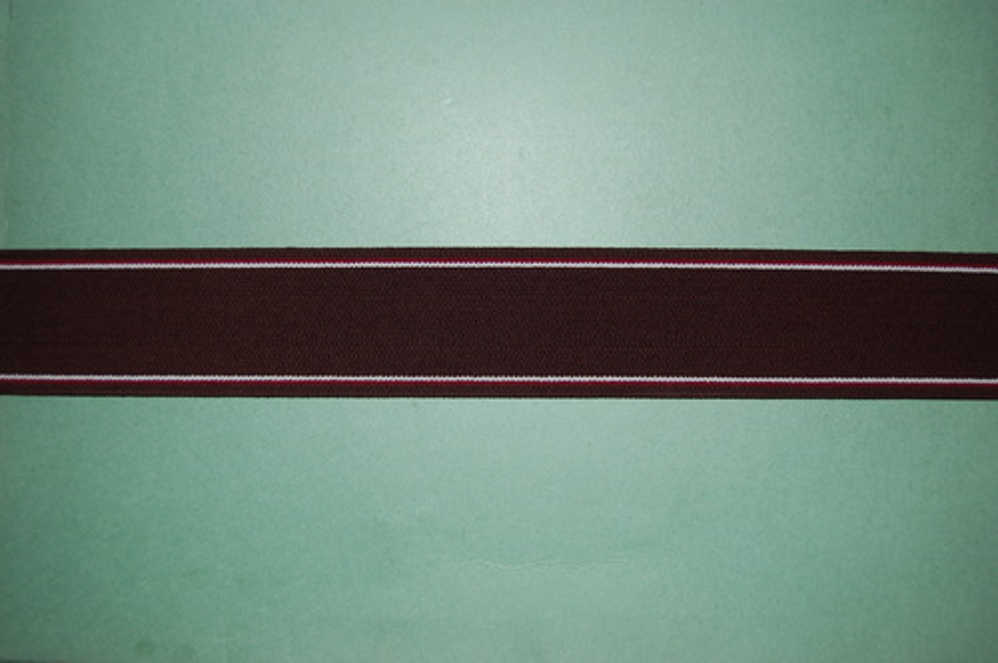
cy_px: 332
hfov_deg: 55.2
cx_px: 499
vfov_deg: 38.3
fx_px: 955
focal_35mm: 34
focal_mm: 23
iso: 200
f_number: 3.8
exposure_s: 1/60
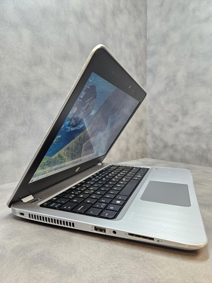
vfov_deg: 73.9
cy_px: 142
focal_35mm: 23
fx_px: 188
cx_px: 106
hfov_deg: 58.9
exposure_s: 1/100
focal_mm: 5.4
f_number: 1.8
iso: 400
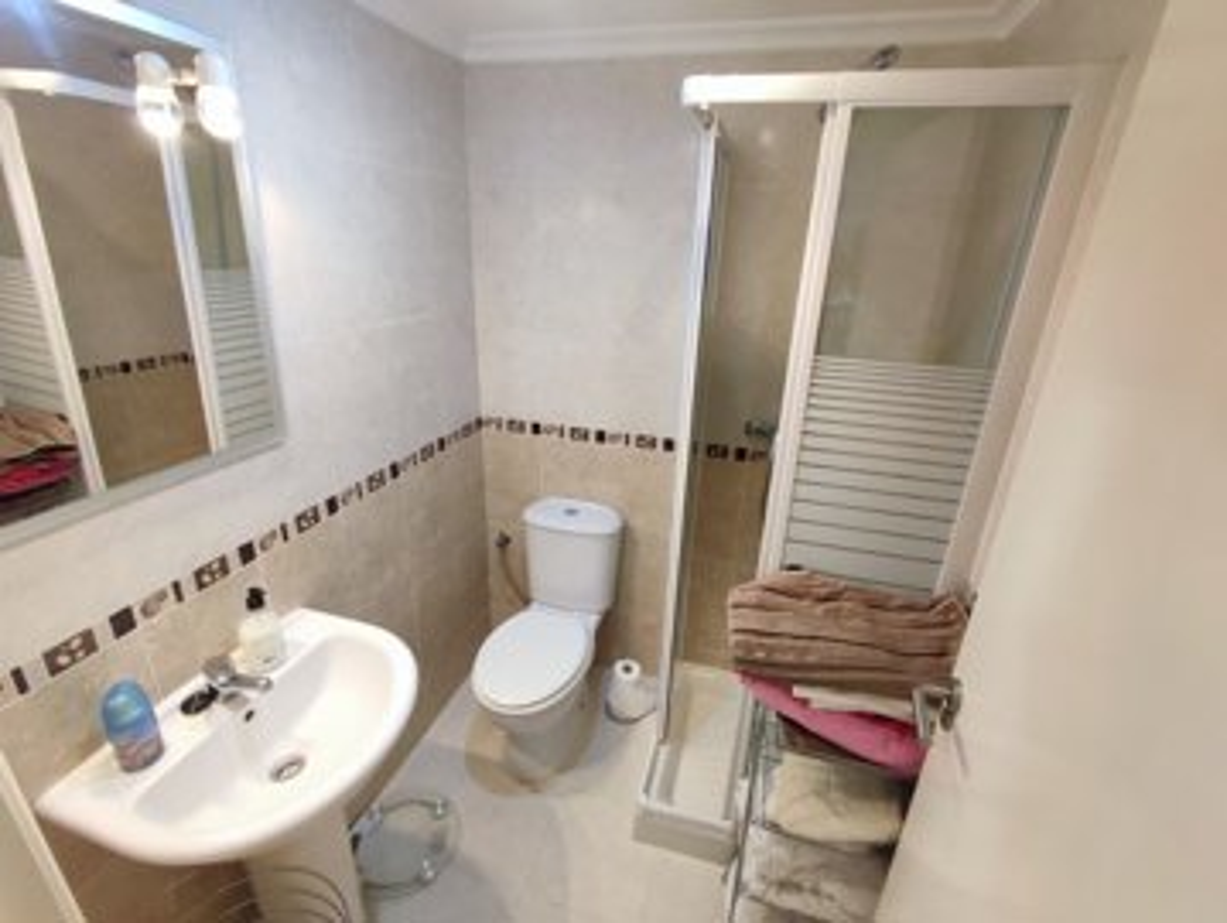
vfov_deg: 78.2
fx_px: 568
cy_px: 462
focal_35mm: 16
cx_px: 614
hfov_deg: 94.4
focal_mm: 1.65
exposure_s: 1/50
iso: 221
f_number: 2.2
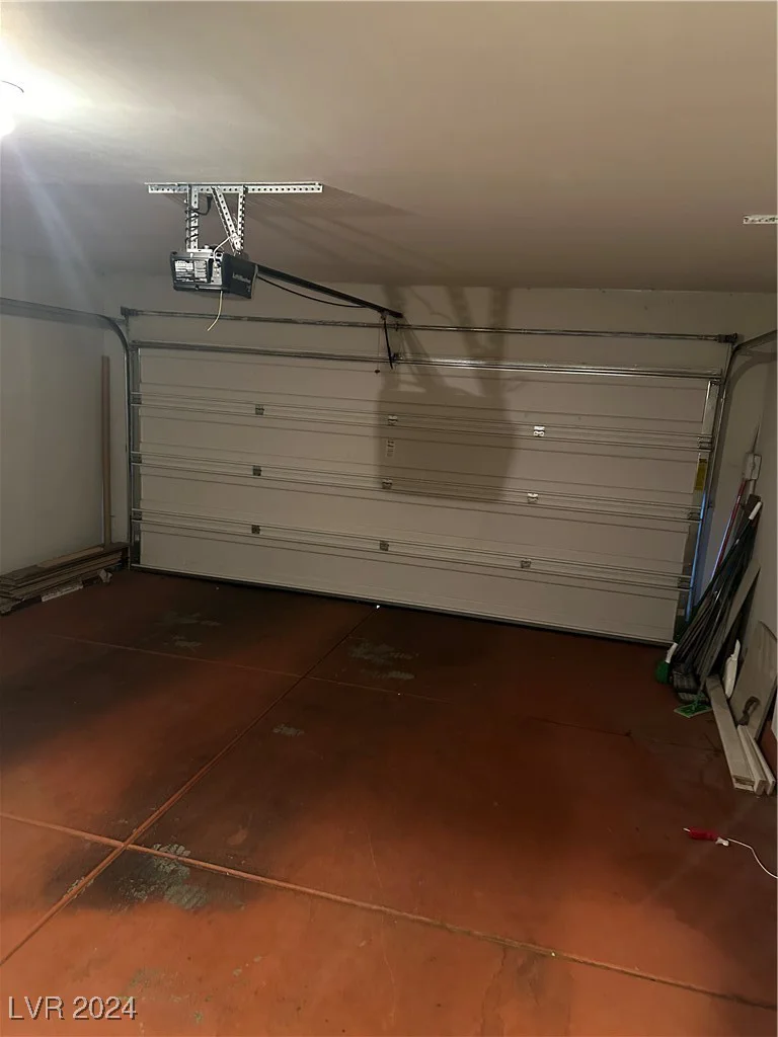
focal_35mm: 24
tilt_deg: -10.5
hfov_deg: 56.8
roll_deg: -3.8
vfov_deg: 71.6
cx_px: 389
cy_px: 518
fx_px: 719
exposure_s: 1/30
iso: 1000
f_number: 1.78
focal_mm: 6.86
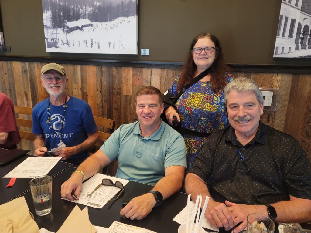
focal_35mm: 25
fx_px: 225
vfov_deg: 54.9
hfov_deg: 69.4
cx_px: 156
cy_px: 116
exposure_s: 1/40
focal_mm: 7
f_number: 1.8
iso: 400
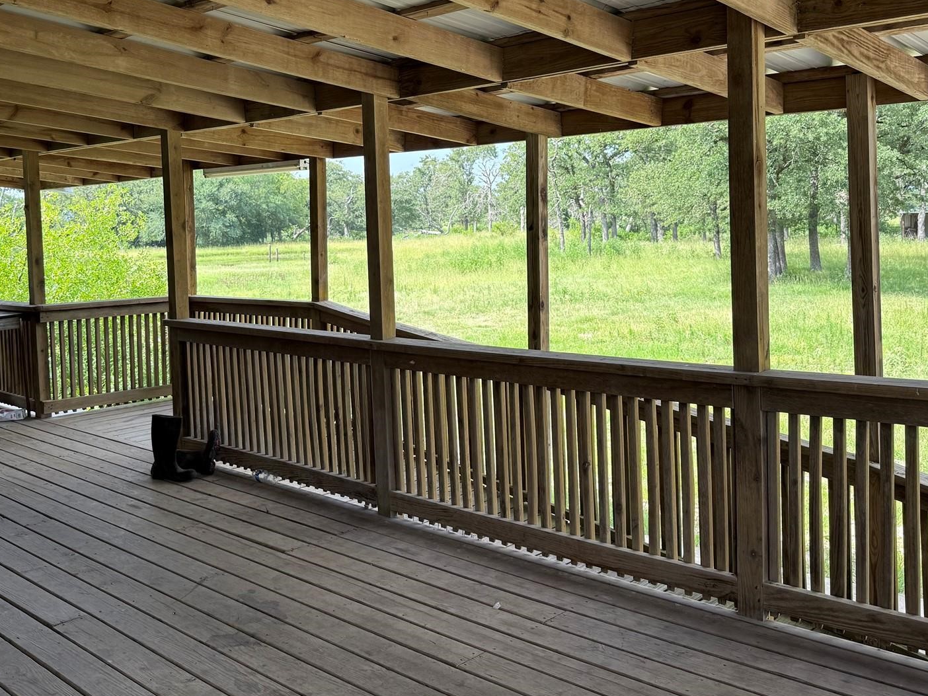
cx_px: 375
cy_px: 249
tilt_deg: -0.6
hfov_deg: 52.3
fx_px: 938
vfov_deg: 40.3
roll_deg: +1.0
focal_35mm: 35
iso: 80
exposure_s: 1/643
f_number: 1.78
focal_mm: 6.76
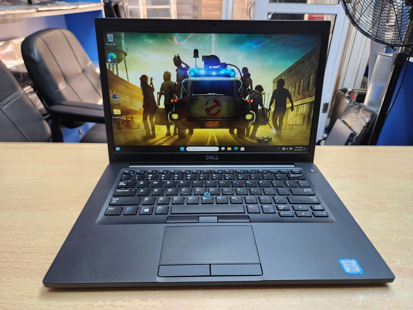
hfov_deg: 73.9
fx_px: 274
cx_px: 206
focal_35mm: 23
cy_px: 155
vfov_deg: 58.9
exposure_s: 1/100
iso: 320
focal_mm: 5.4
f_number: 1.8
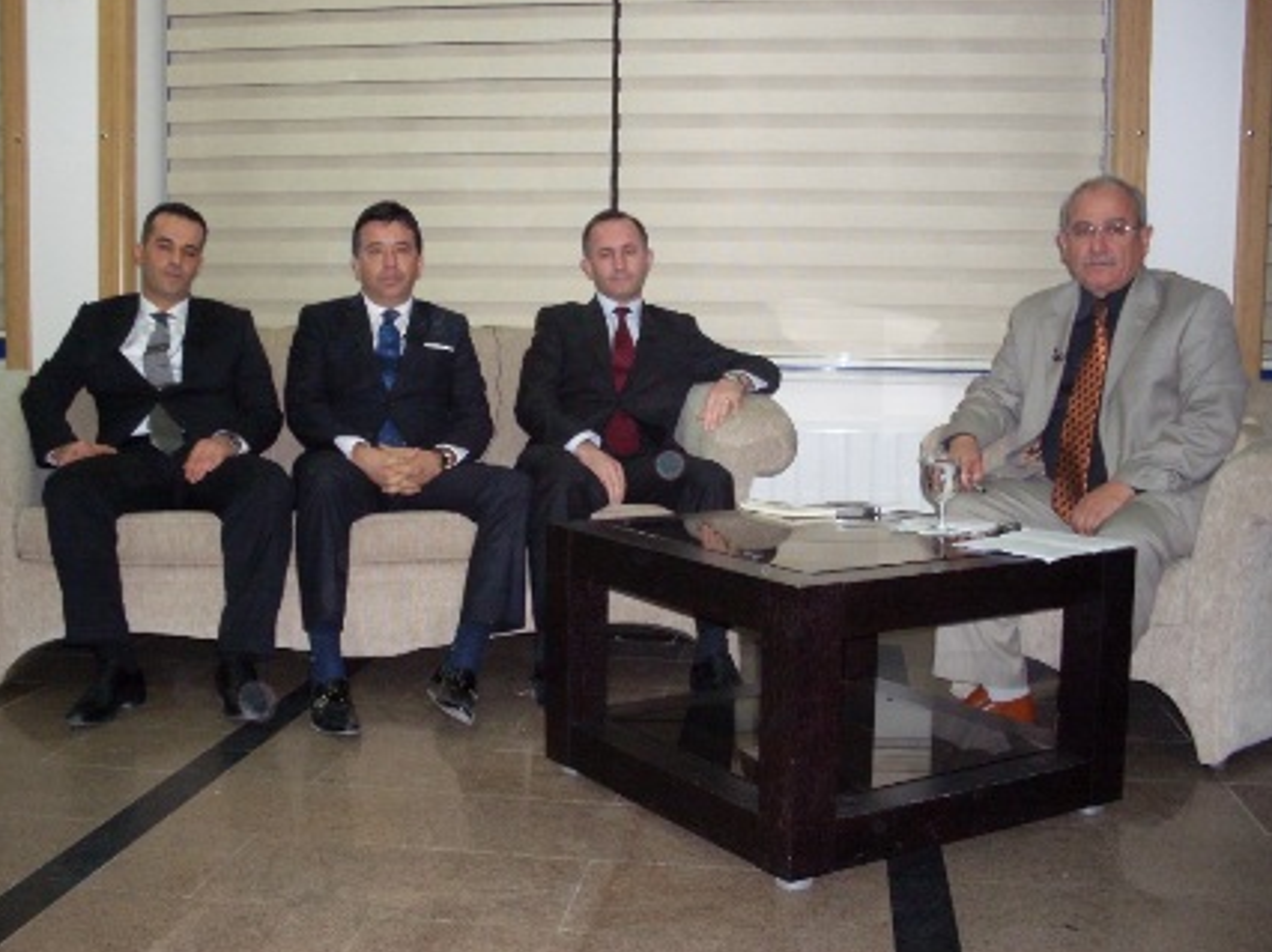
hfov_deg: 46.8
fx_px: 1469
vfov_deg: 35.9
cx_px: 615
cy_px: 460
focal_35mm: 40
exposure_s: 1/45
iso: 240
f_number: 2.8
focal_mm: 6.3
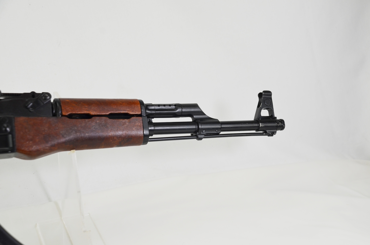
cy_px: 122
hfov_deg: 37.9
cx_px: 185
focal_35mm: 52
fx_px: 538
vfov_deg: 25.6
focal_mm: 35
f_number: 5.6
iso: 250
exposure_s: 1/125
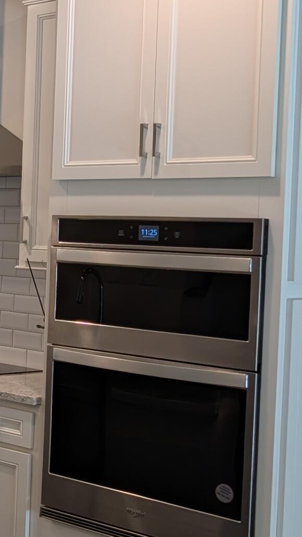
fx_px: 1082
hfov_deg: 13.1
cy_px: 250
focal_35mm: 76
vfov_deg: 27.9
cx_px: -351
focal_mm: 6.9
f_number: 1.68
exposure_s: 1/120
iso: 23
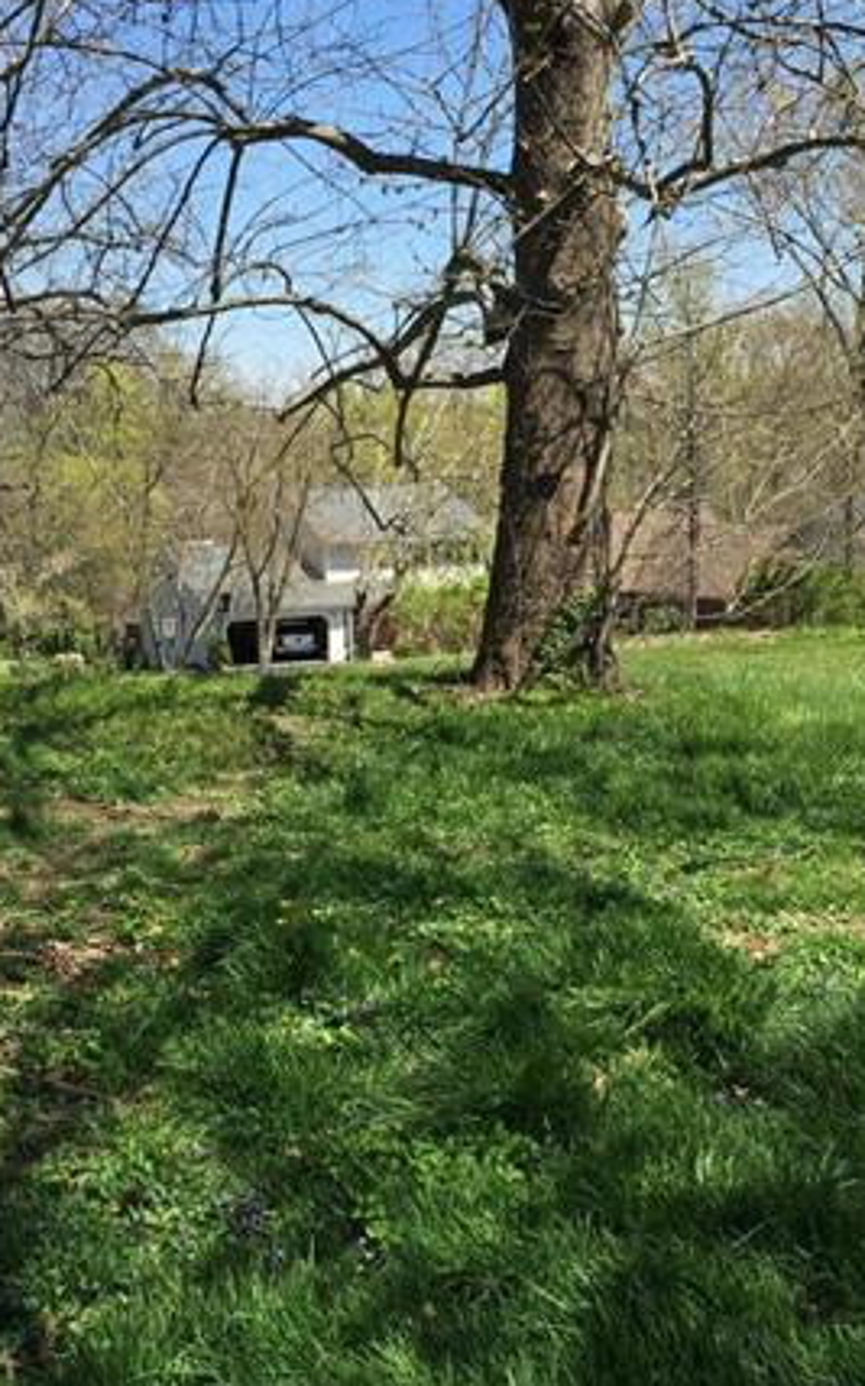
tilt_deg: -6.1
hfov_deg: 28.0
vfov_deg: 43.5
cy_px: 638
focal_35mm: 46
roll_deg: +1.2
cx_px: 437
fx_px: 1737
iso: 32
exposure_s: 1/1412
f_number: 2.2
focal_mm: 4.15
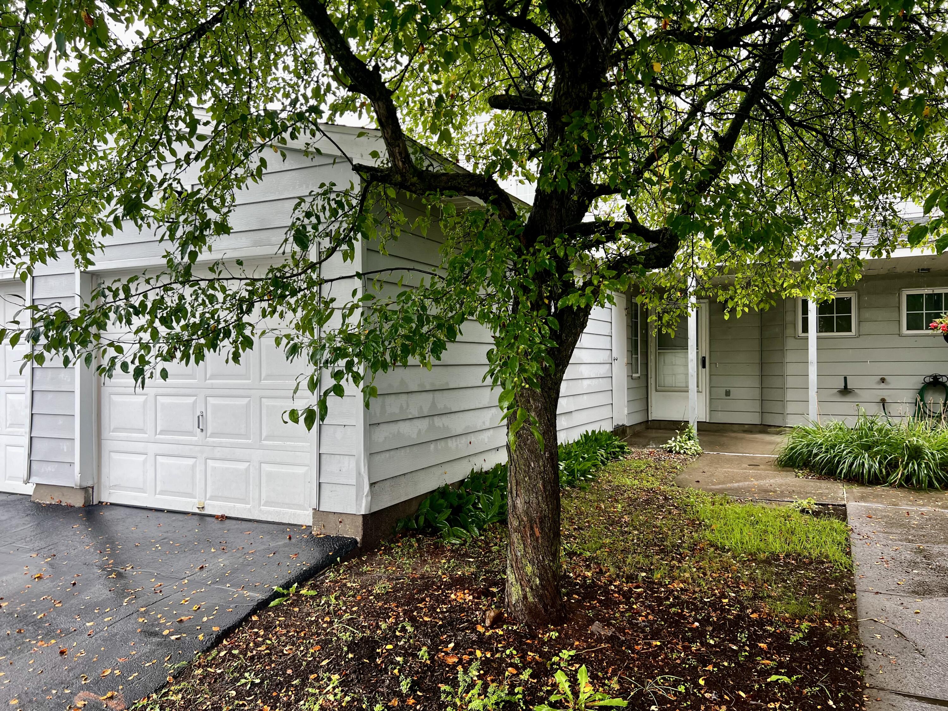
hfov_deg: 67.3
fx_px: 712
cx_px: 474
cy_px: 356
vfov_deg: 53.1
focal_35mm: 26
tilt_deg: +0.8
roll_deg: +0.1
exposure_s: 1/121
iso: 50
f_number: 1.5
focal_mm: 5.7
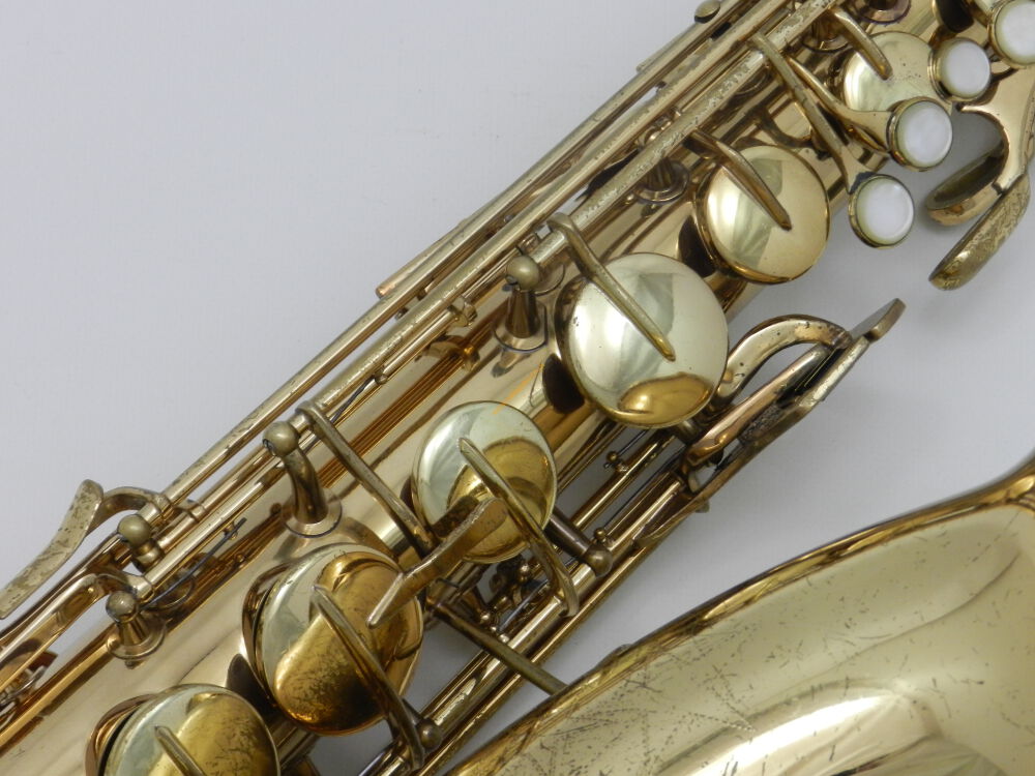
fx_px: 5711
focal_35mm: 191
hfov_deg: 10.4
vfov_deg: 7.8
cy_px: 388
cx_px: 518
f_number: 5.5
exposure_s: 1/30
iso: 400
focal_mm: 34
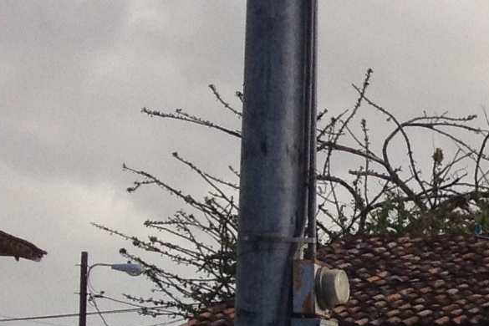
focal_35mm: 203
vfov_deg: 6.7
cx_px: 1317
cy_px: 408
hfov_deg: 8.8
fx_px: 2757
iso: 50
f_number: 2.4
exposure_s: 1/1381
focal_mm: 4.28
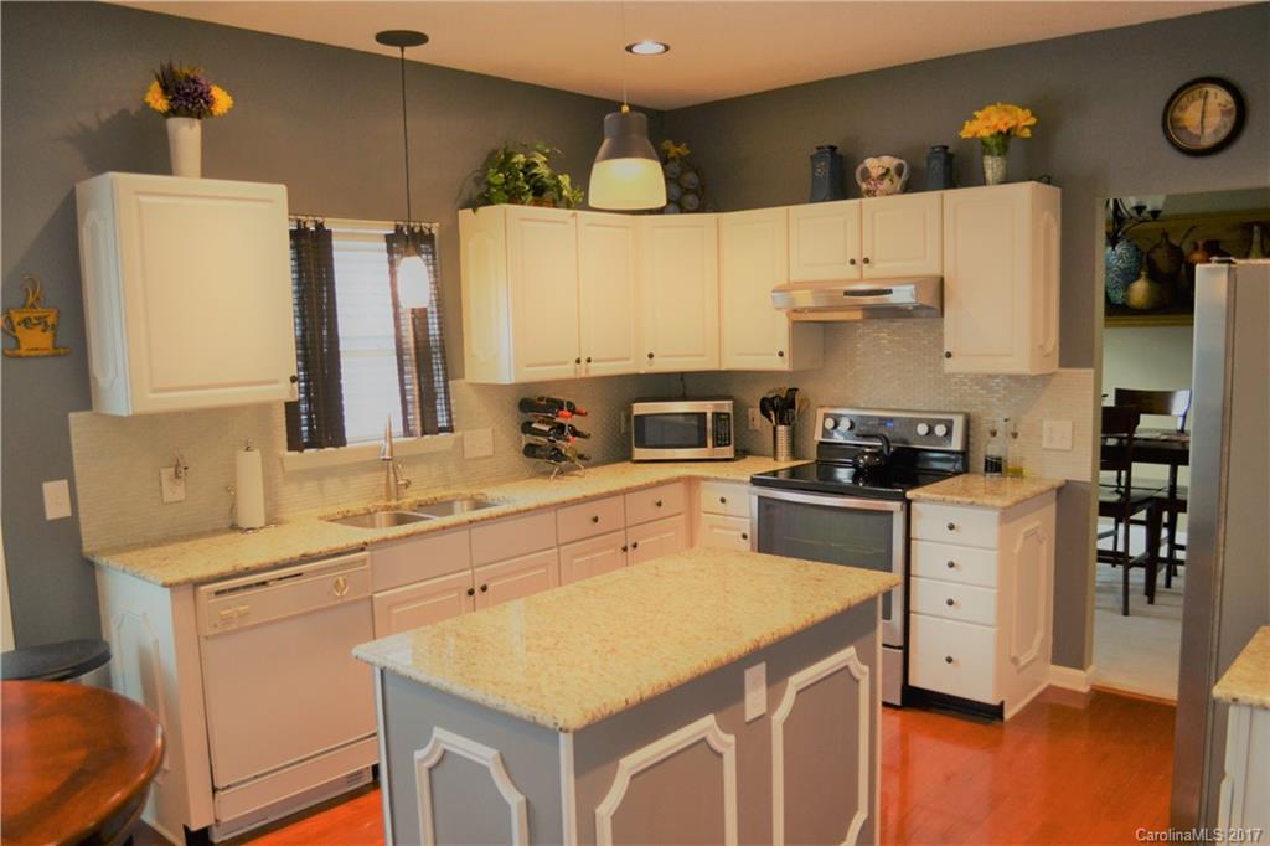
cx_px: 635
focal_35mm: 27
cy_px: 423
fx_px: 952
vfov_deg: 47.9
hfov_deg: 67.4
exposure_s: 1/50
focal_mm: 18
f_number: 3.5
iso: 400
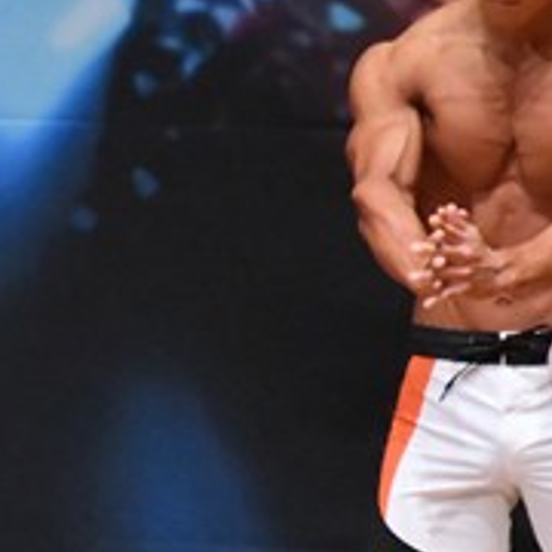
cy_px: 460
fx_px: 18817
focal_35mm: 1043
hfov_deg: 1.7
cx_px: -603
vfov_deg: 1.7
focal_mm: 190
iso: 8000
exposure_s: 1/400
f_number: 5.6
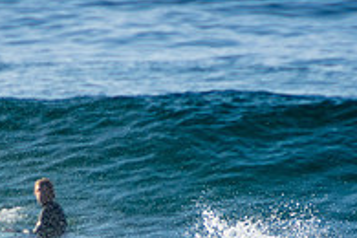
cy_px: 345
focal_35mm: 1788
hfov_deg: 1.2
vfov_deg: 0.8
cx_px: 156
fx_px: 17730
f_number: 5.6
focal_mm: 400
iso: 250
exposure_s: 1/2000
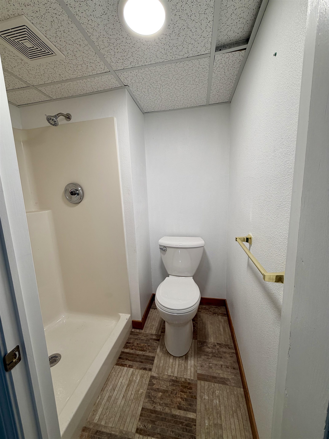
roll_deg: +2.2
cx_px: 164
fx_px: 177
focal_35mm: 14
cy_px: 220
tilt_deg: -9.1
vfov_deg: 102.1
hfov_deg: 85.7
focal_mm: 2.22
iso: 50
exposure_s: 1/62
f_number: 2.2
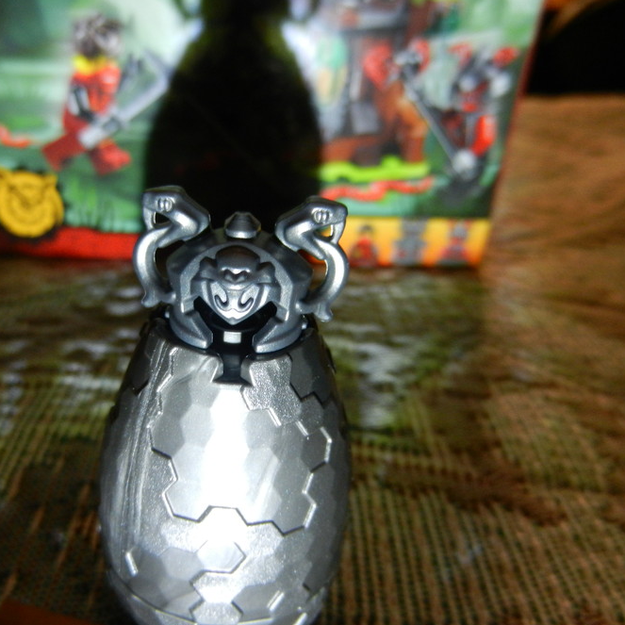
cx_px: 233
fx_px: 613
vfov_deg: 54.0
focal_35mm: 30
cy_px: 316
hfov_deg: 53.4
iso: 400
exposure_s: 1/15
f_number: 3.5
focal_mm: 4.5
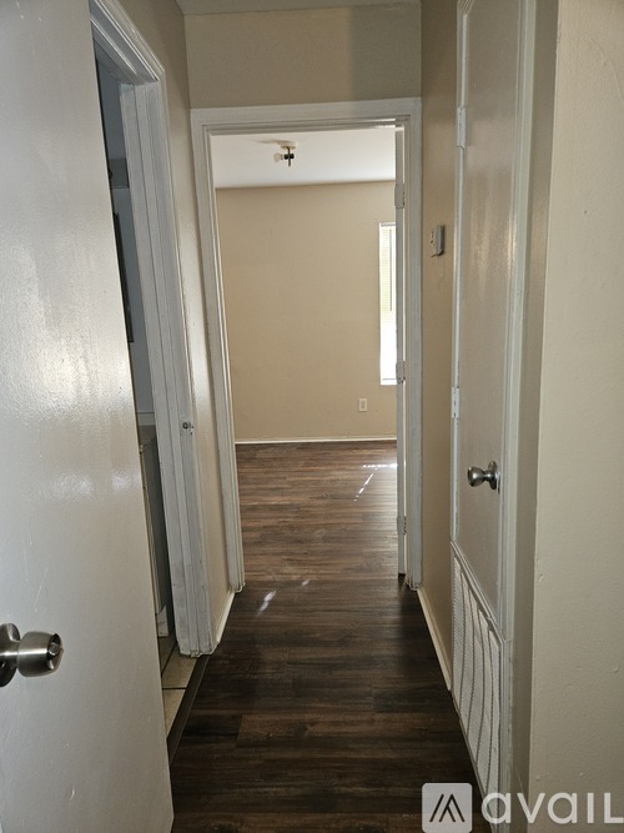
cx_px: 312
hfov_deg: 58.9
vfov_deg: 73.9
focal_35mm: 23
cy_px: 416
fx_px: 553
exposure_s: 1/40
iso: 100
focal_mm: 5.4
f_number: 1.8
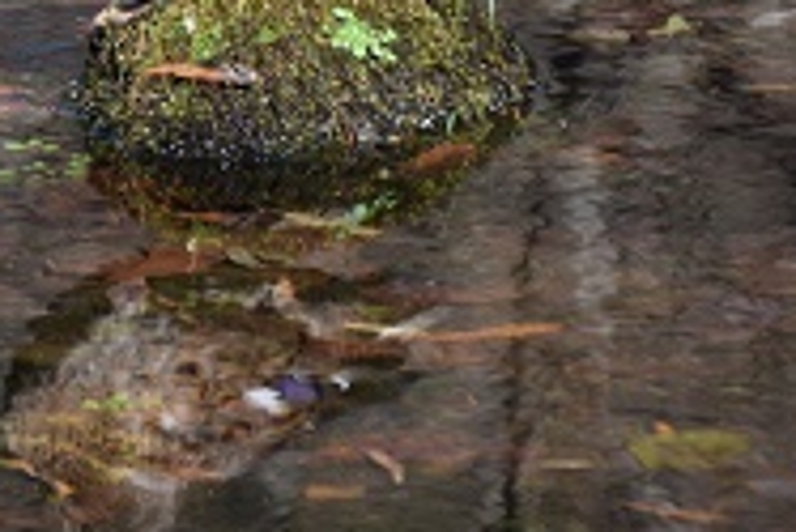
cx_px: 272
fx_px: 17038
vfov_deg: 1.8
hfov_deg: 2.7
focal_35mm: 770
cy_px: -111
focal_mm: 200
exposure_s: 1/500
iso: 360
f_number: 5.6
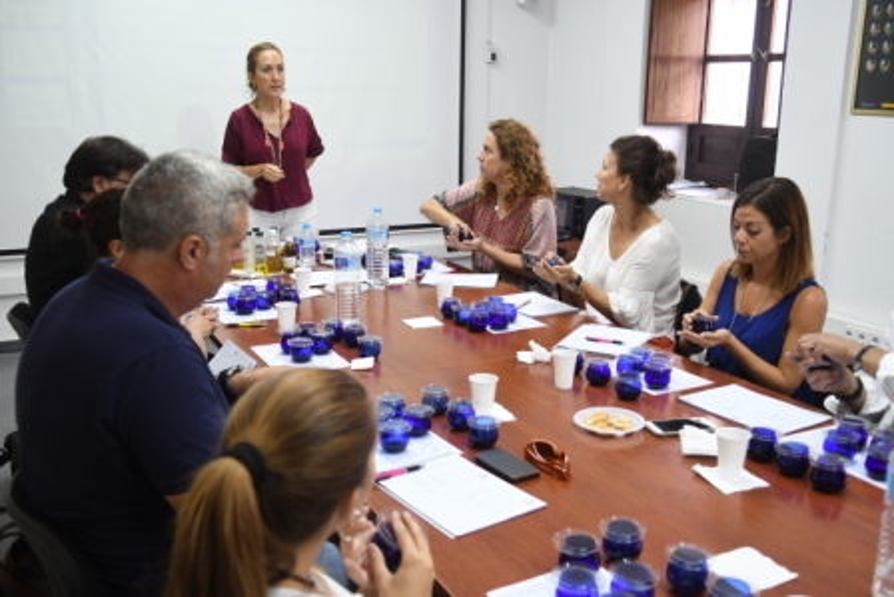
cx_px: 447
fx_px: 894
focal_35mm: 36
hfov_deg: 53.1
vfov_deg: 36.9
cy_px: 298
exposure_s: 1/100
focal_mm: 24
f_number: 2.8
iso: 800
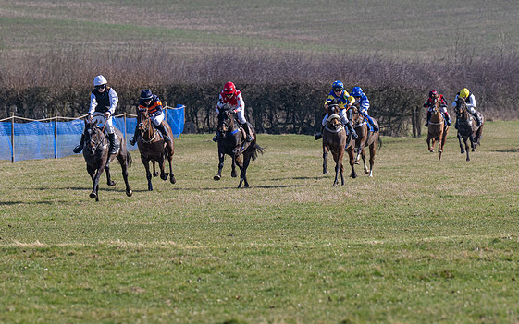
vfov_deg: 3.1
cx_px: 162
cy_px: 141
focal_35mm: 422
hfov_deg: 5.0
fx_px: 5971
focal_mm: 200
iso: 200
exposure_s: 1/1250
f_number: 5
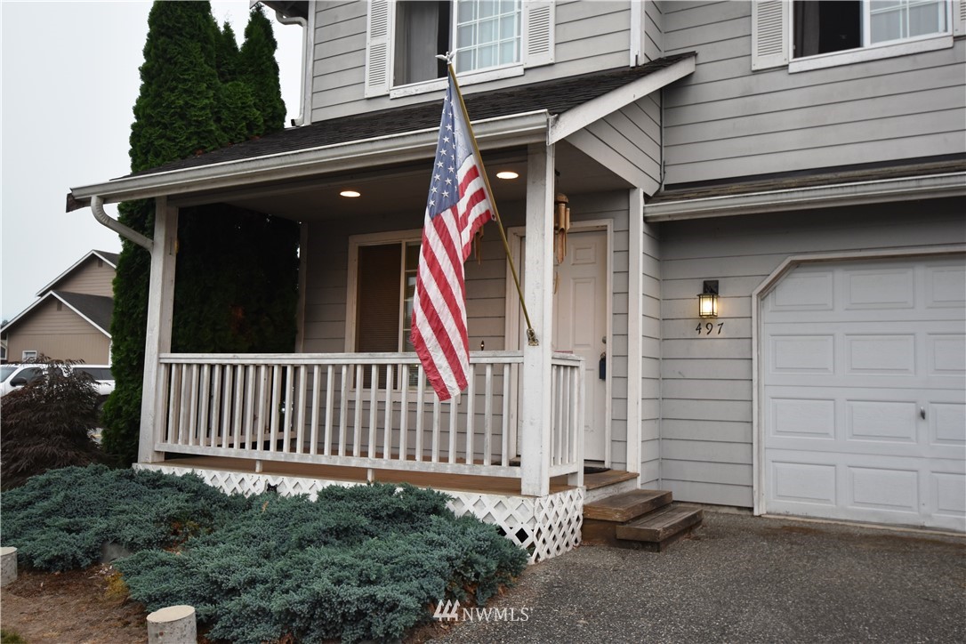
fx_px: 805
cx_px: 483
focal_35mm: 30
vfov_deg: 43.6
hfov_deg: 61.9
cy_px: 322
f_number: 4.5
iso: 500
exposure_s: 1/60
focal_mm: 20
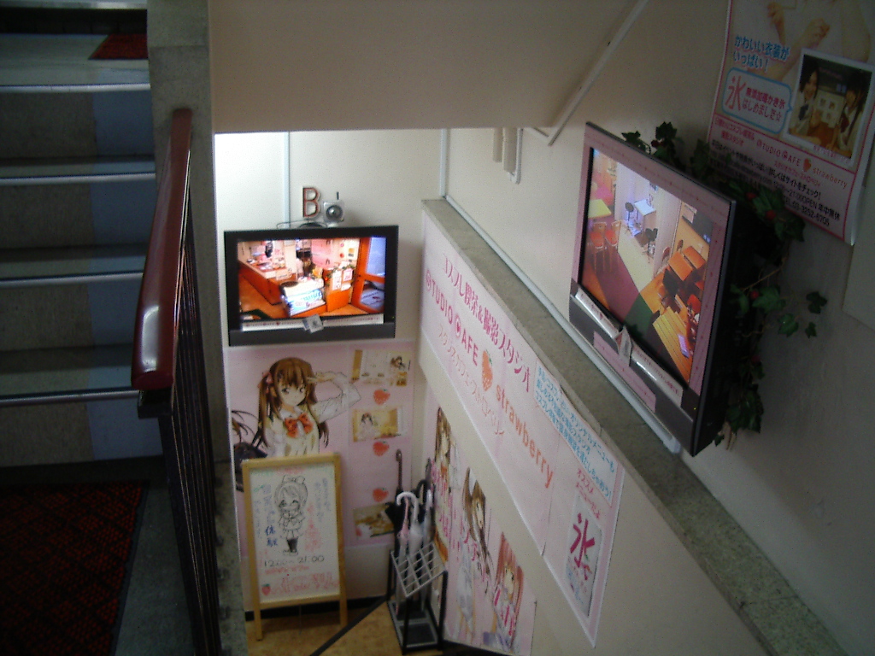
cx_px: 438
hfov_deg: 49.0
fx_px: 961
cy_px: 328
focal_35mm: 38
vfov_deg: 37.7
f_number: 2.6
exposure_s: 1/30
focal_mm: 5.8
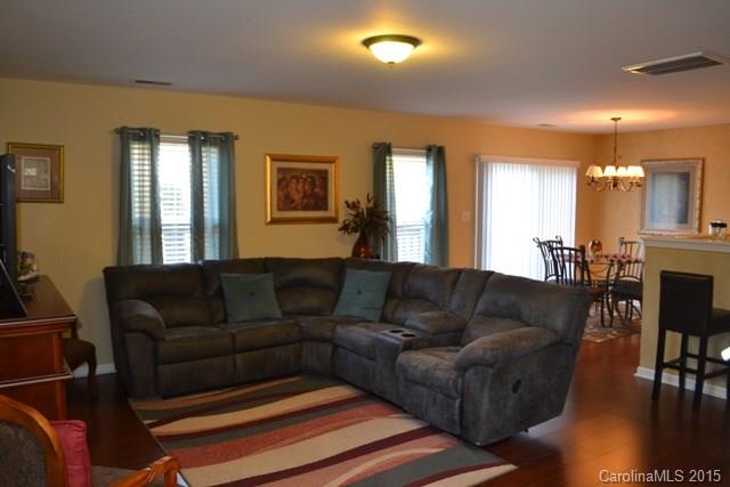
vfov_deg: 48.0
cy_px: 244
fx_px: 548
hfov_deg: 67.4
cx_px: 365
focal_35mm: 27
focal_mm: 18
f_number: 3.5
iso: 900
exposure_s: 1/60
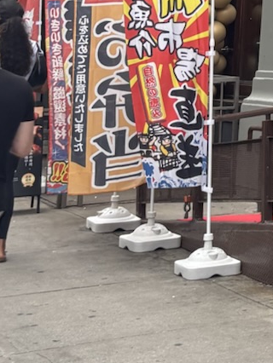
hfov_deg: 11.0
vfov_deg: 14.8
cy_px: -210
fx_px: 1282
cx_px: 564
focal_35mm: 122
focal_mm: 5.96
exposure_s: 1/544
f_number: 1.6
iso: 50
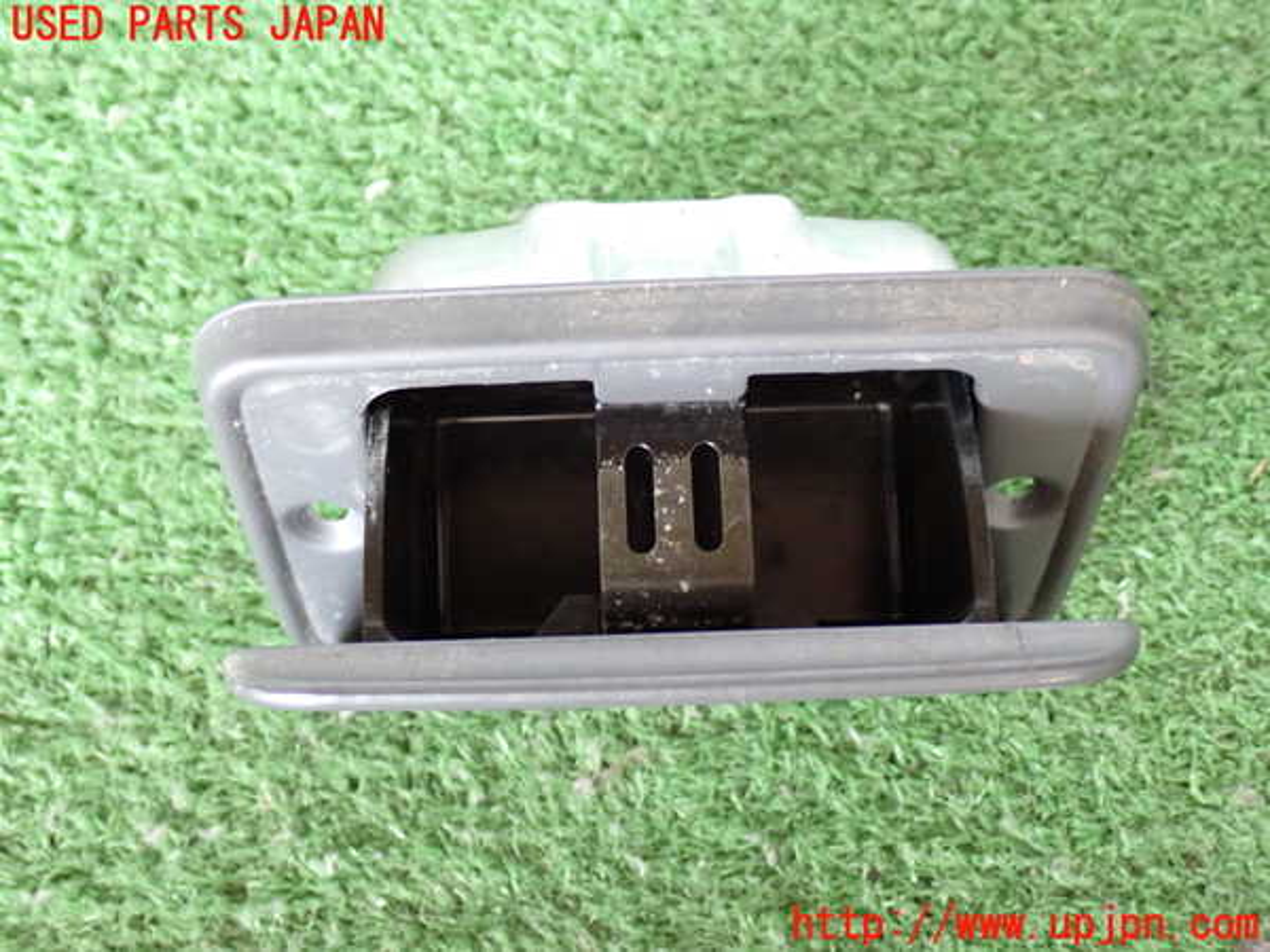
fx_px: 1614
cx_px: 635
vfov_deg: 32.9
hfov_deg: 42.9
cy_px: 476
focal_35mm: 44
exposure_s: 1/40
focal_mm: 7.84
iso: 640
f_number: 2.9
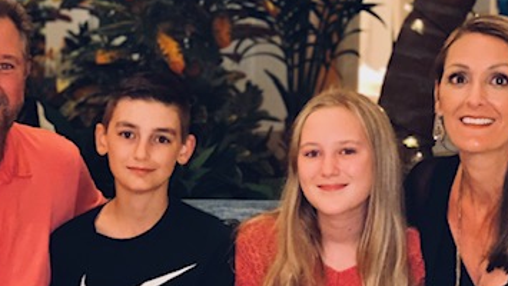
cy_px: 207
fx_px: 1374
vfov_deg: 11.9
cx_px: 206
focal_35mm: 102
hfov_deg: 20.9
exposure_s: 1/34
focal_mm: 6
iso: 320
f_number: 2
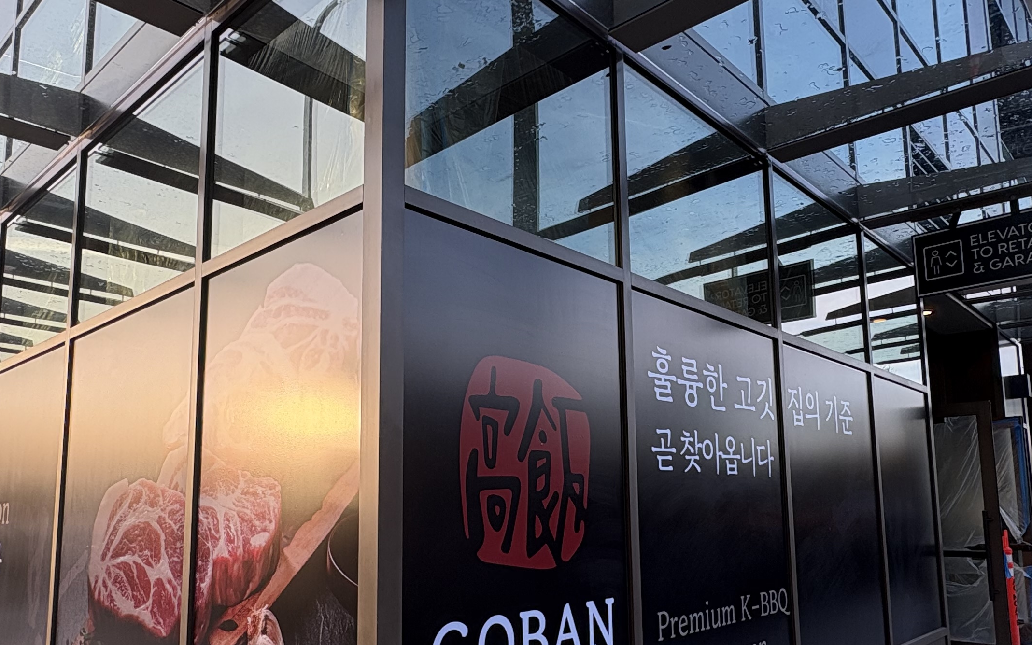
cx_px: 519
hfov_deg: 66.5
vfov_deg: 44.1
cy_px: 413
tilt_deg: +6.7
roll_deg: +1.2
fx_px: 788
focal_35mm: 28
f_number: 2.2
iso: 50
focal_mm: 2.22
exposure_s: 1/213
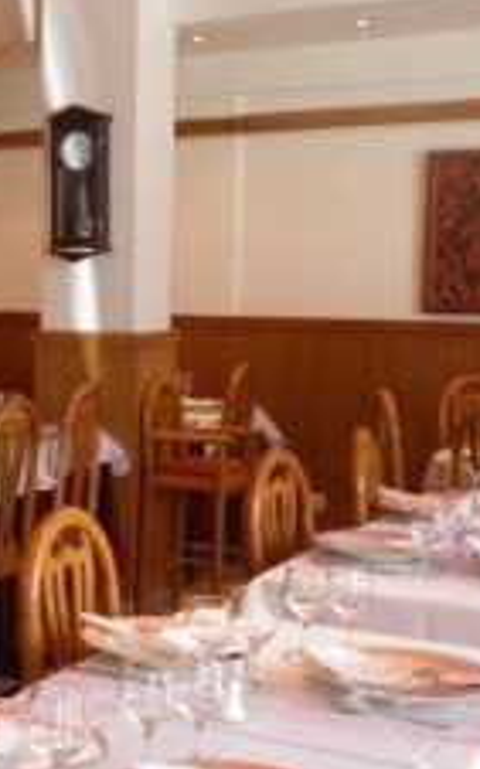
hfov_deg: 18.3
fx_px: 1320
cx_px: -242
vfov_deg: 32.5
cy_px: 422
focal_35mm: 63
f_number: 3
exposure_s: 1/30
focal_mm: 5.5
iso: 100
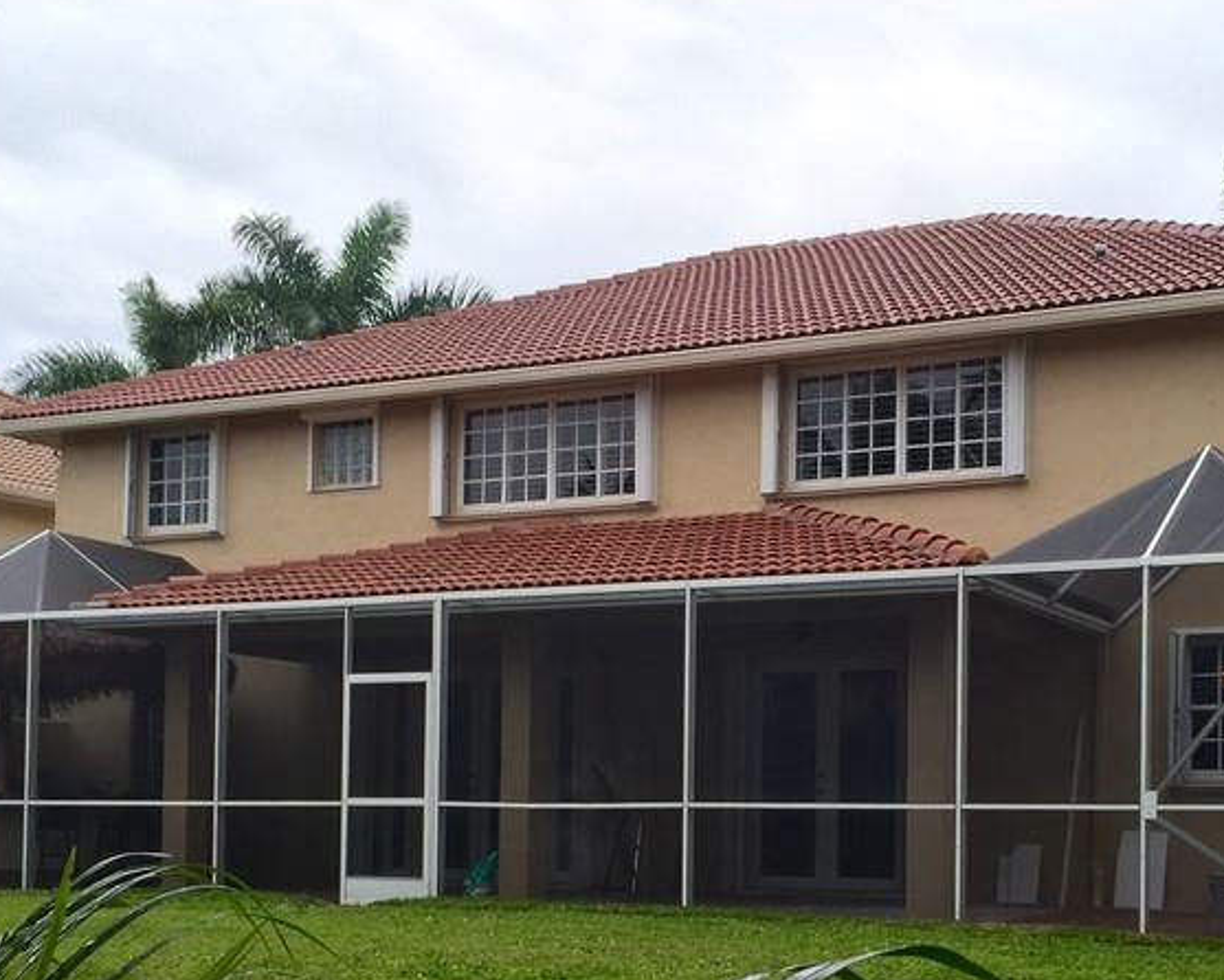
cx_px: 745
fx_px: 1884
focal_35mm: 52
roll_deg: -2.1
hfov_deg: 35.8
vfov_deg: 28.4
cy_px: 813
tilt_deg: +3.0
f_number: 2.2
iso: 32
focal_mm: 4.15
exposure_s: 1/549
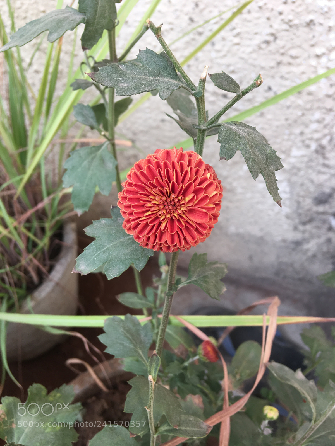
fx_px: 374
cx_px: 168
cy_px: 223
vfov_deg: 61.7
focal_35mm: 29
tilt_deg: -56.9
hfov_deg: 48.2
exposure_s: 1/100
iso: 25
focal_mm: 4.15
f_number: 2.2
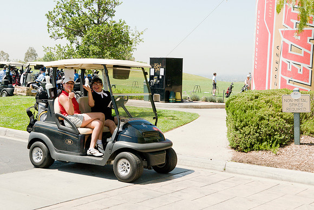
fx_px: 512
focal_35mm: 59
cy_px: 108
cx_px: 156
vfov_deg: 23.1
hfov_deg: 34.1
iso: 400
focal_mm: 38
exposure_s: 1/800
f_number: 7.1
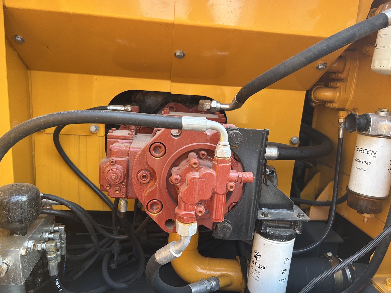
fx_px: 294
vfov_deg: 53.1
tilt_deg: -11.7
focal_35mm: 26
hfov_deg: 67.3
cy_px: 146
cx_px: 196
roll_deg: -3.4
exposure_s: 1/121
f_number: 1.5
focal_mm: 5.7
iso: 125
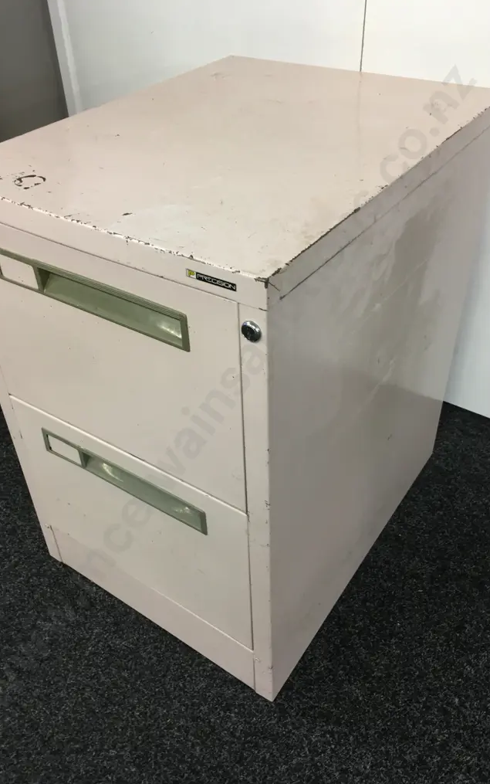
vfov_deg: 61.2
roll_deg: +3.0
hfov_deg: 40.6
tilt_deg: -37.8
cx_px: 228
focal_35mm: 31
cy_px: 389
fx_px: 662
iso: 50
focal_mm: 4.15
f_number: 2.2
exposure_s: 1/17
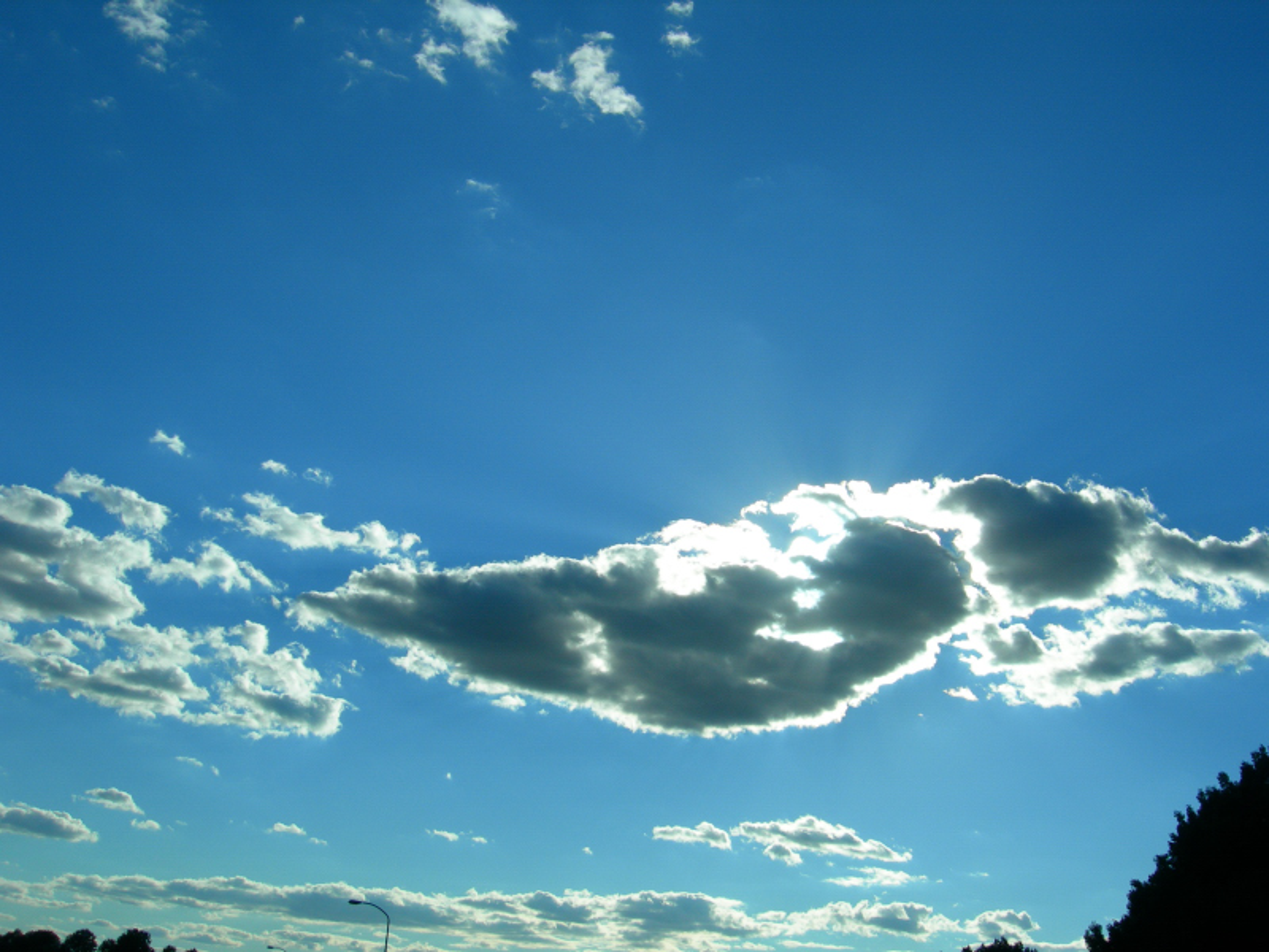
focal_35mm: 38
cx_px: 634
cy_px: 476
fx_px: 1393
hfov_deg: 49.0
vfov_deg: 37.7
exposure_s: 1/1200
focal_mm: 7.8
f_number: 4.8
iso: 50
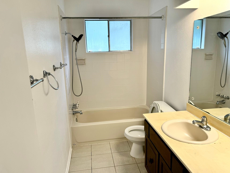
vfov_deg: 54.9
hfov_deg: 69.4
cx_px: 116
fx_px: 166
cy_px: 88
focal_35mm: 25
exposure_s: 1/120
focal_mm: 6.76
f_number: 1.78
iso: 80
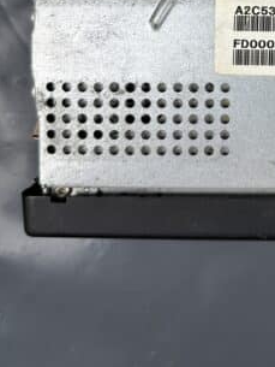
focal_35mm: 63
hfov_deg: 21.8
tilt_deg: -89.7
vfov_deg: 28.1
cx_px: 319
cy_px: -34
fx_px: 667
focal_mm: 6.86
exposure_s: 1/100
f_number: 1.78
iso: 50
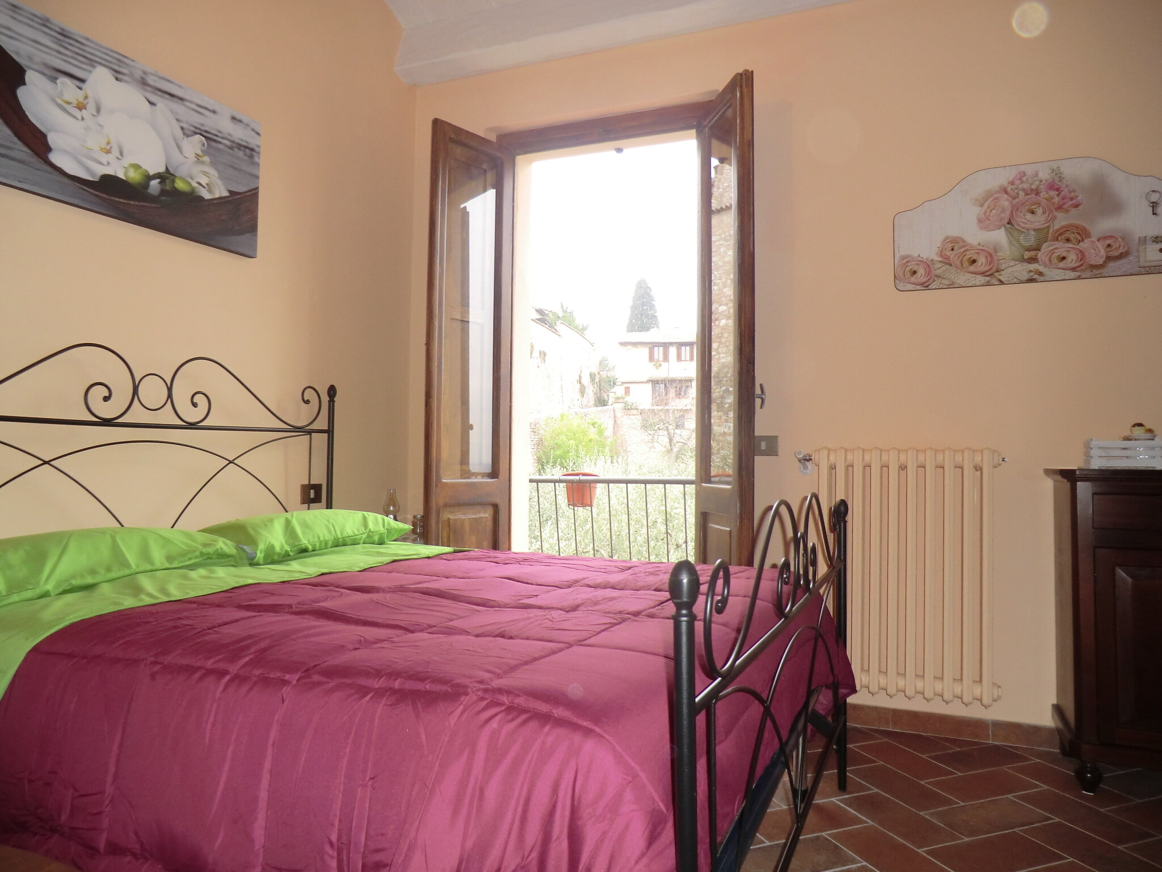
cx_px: 581
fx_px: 806
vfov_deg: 56.8
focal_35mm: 24
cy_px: 436
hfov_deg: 71.6
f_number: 3.2
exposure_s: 1/60
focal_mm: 4.3
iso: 160
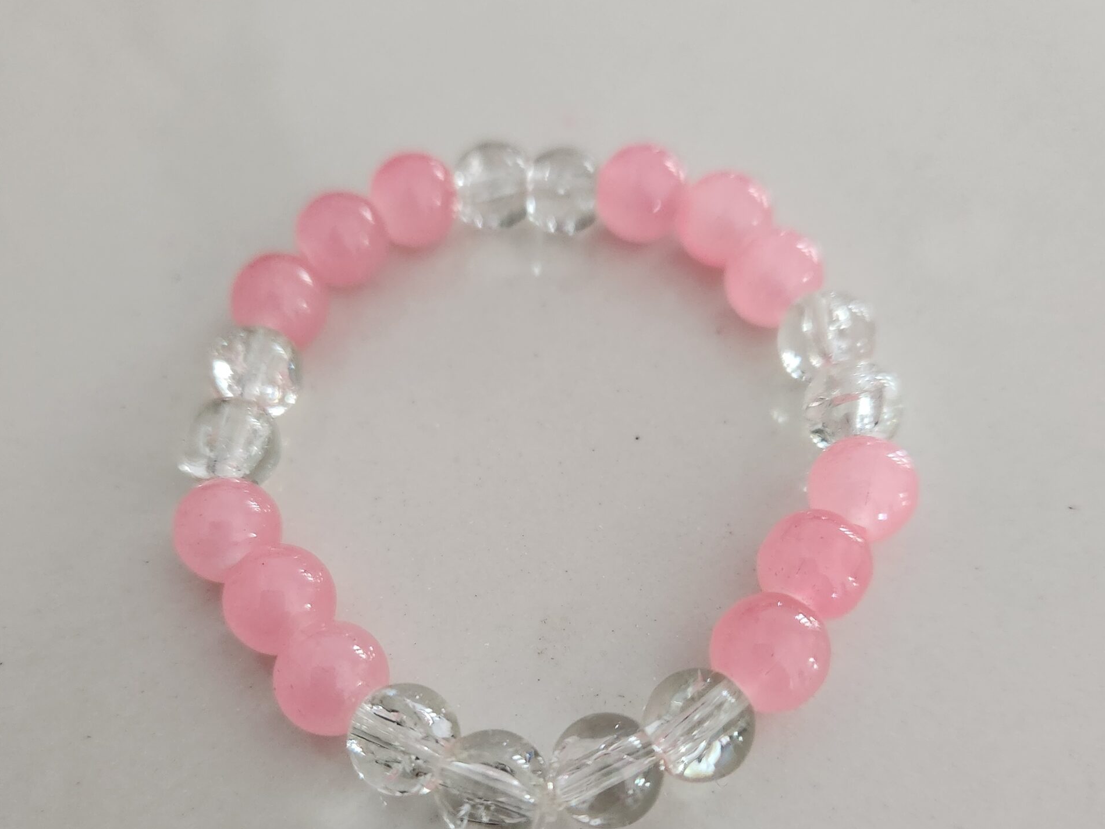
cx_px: 557
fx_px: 990
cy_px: 556
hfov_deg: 58.3
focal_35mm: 31
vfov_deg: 44.8
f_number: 1.8
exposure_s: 1/100
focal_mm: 5.4
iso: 1000
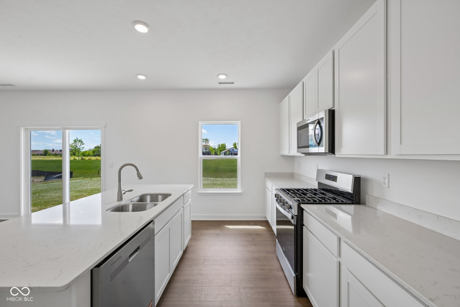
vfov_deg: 81.2
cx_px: 230
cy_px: 154
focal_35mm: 14
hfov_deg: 104.3
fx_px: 179
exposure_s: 1/50
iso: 100
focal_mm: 14
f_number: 8
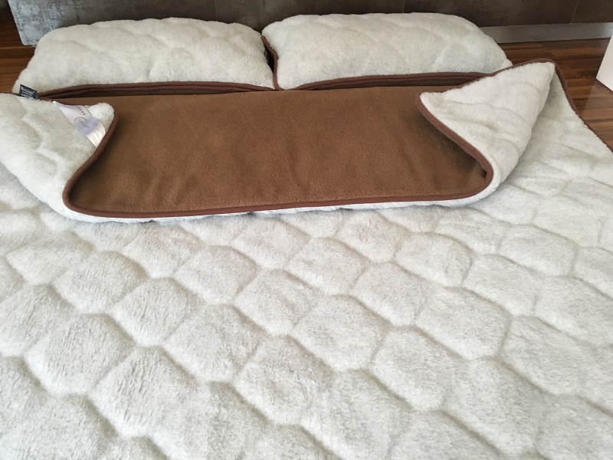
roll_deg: -0.1
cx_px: 306
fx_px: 514
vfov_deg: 48.2
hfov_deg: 61.7
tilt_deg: -41.0
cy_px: 230
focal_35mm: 29
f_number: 2.2
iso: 125
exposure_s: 1/33
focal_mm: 4.15
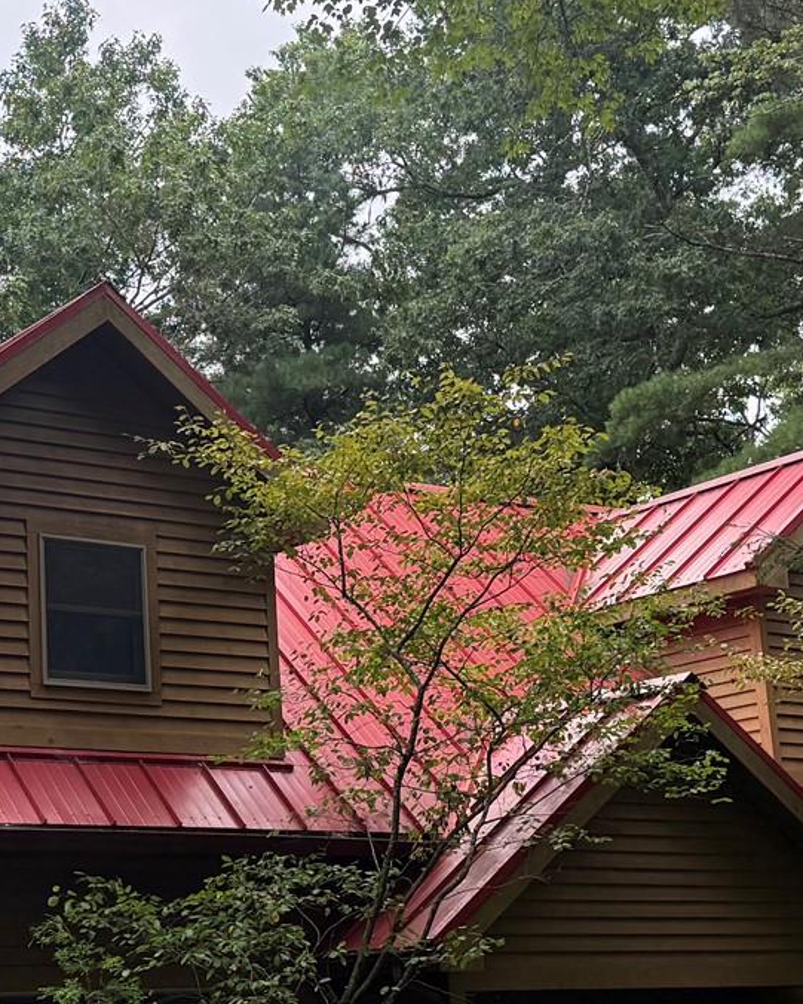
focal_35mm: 71
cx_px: 138
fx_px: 2109
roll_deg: +2.0
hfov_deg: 21.2
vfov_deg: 26.7
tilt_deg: +11.7
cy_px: 576
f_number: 1.78
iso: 100
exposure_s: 1/1091
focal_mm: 6.76
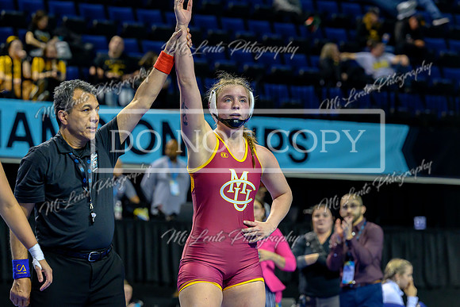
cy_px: 188
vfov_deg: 8.5
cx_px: 205
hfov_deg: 12.8
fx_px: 2053
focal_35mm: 161
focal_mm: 130
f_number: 4
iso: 3200
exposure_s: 1/800
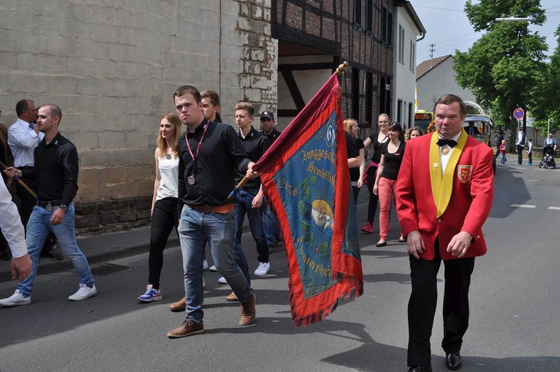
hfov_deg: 41.2
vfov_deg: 28.0
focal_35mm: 48
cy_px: 186
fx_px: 746
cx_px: 280
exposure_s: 1/320
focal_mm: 32
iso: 200
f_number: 9
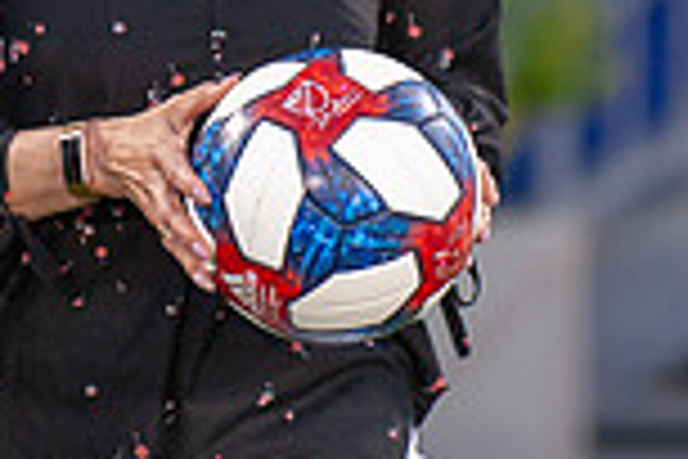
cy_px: -45
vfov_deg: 1.8
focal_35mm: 756
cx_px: 238
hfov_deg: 2.7
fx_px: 14447
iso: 1600
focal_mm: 200
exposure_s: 1/640
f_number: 2.8
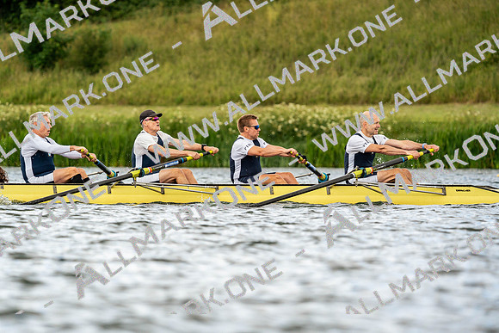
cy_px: 166
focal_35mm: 359
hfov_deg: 5.7
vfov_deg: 3.8
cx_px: 250
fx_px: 4977
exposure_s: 1/2000
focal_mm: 359
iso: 640
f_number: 6.3
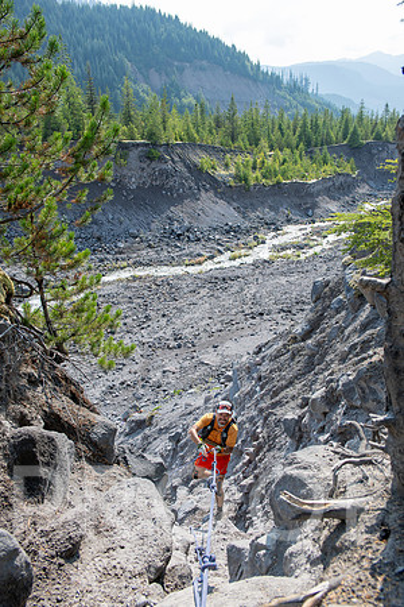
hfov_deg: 43.6
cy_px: 304
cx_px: 202
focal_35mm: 30
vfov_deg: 61.9
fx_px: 505
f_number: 5
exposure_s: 1/1000
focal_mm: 20.5
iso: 200
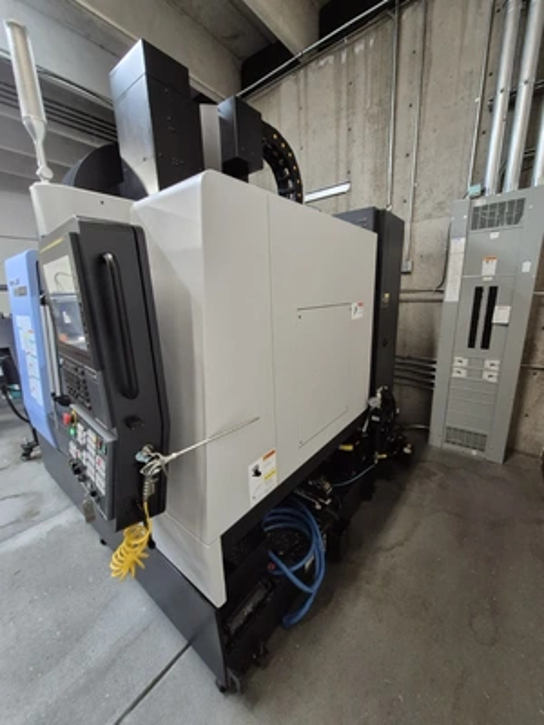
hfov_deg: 89.9
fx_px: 272
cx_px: 272
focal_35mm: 13
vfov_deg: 106.2
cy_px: 362
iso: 640
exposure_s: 1/60
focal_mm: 1.74
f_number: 2.2
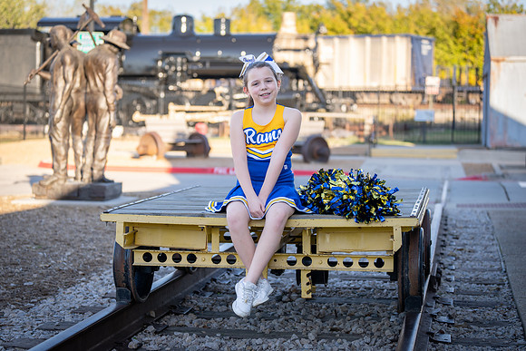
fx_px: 1091
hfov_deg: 27.1
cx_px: 263
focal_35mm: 75
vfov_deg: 18.3
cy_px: 176
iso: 100
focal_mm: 70
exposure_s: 1/320
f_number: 2.8
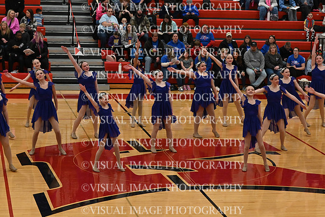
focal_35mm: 105
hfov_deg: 19.5
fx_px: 948
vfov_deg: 13.0
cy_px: 108
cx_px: 162
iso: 5000
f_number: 4
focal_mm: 70
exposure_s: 1/400
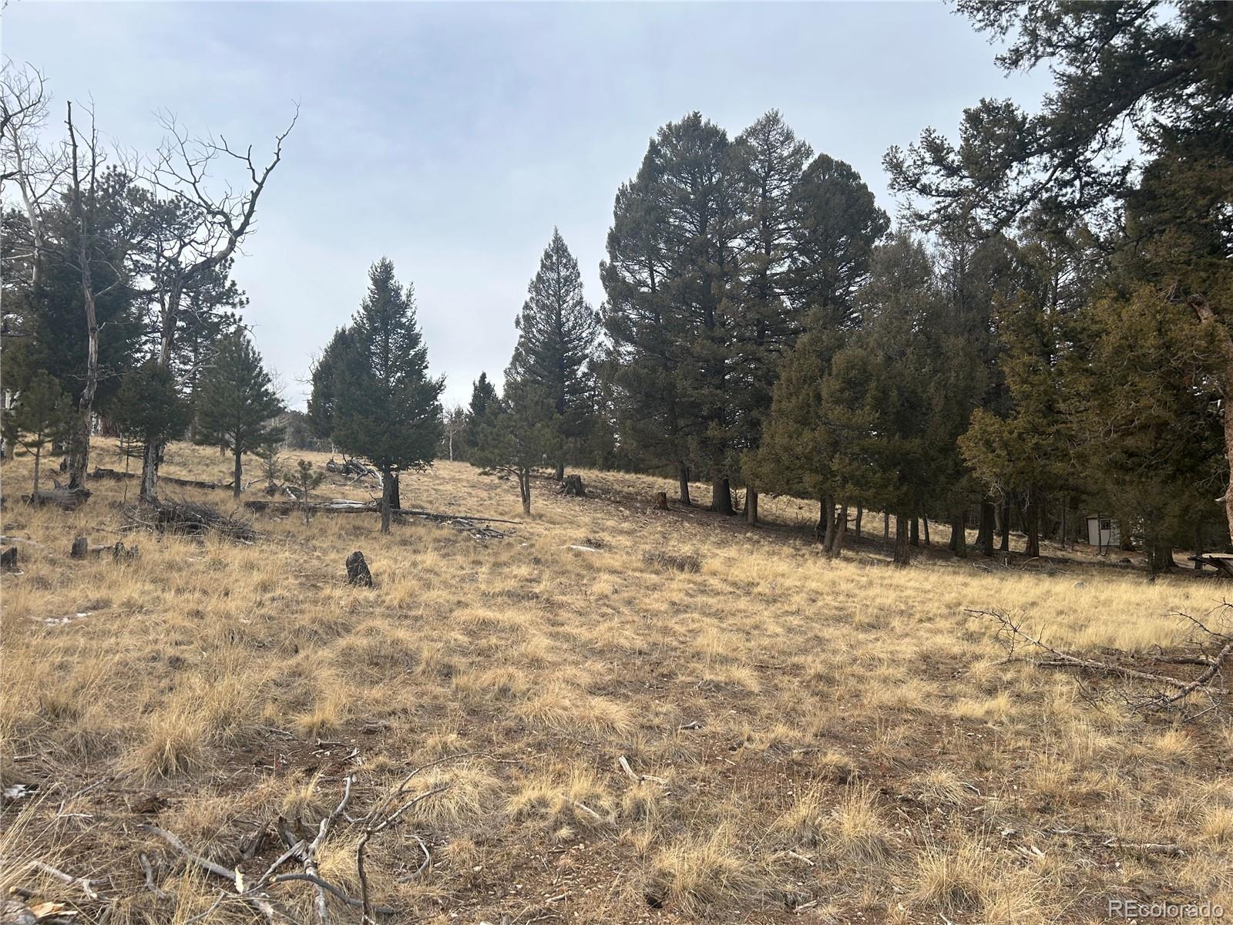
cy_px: 462
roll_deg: +1.0
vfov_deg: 53.1
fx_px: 926
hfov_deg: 67.3
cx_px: 616
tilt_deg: +4.4
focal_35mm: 26
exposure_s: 1/3704
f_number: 1.5
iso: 50
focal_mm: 5.7
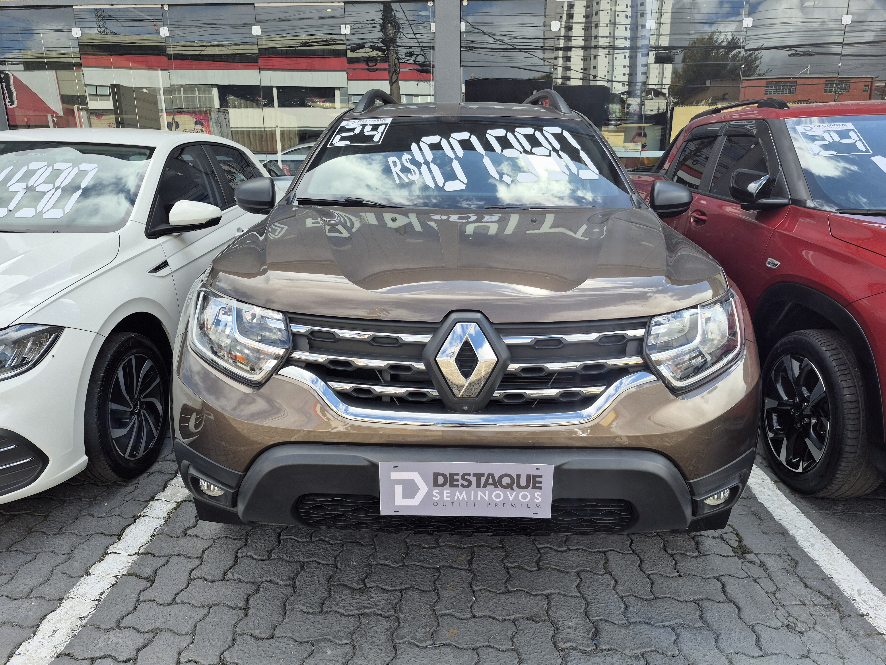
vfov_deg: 58.9
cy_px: 332
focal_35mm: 23
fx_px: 589
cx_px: 443
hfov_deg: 73.9
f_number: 1.8
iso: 25
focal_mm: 5.4
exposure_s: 1/714
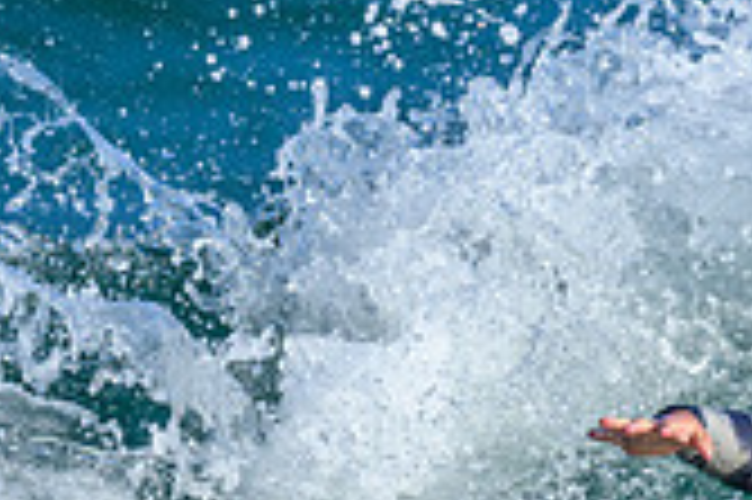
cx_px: 992
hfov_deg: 0.6
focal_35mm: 3242
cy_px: 632
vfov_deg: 0.4
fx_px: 67654
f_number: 6.3
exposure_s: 1/2000
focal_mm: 800
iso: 450
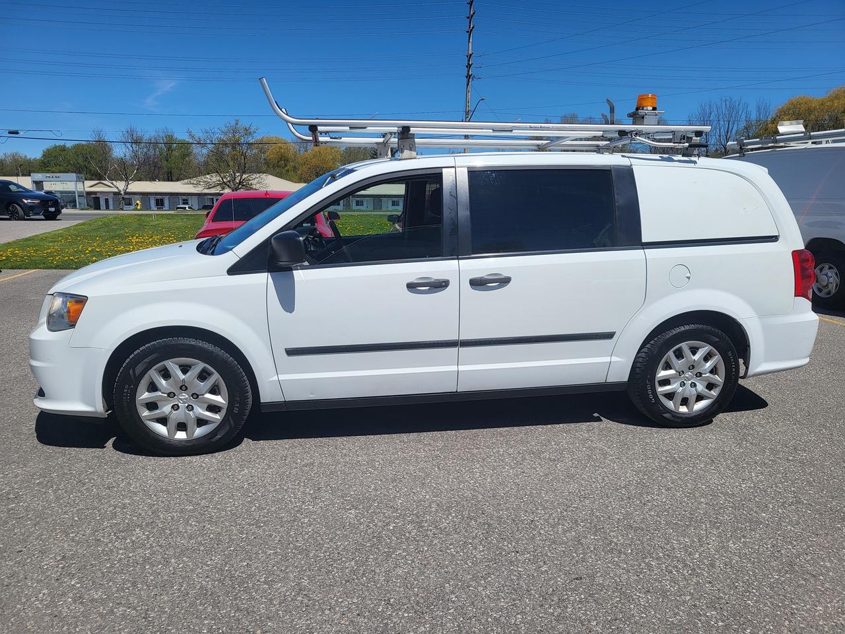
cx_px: 422
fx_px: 635
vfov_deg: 53.1
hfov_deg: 67.3
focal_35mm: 26
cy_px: 317
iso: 40
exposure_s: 1/5048
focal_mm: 5.4
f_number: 1.8
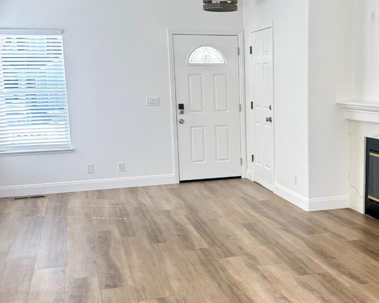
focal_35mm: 47
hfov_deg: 38.8
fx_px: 527
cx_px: 269
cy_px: 166
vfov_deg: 32.1
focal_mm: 6.76
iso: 125
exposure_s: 1/234
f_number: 1.78
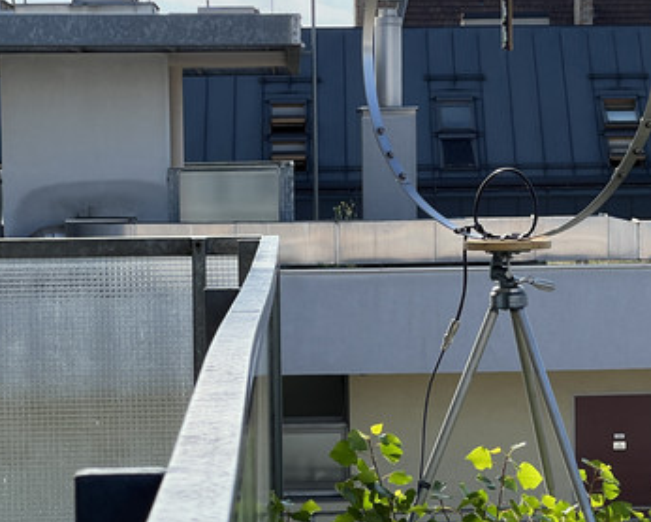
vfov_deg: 11.1
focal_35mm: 139
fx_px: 2679
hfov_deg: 13.8
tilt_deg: -2.6
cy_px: 262
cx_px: 499
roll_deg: +0.2
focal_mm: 9
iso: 32
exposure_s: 1/821
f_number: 2.8
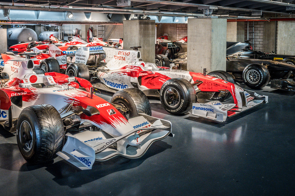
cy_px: 94
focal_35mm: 36
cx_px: 138
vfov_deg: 37.2
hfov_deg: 53.5
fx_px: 292
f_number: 2.8
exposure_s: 1/60
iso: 800
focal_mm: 26.5
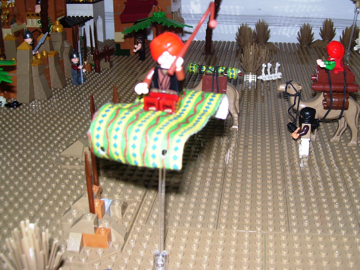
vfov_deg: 32.8
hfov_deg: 42.9
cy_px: 114
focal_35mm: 44
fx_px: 458
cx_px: 197
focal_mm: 6
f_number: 2.7
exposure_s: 1/60
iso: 80
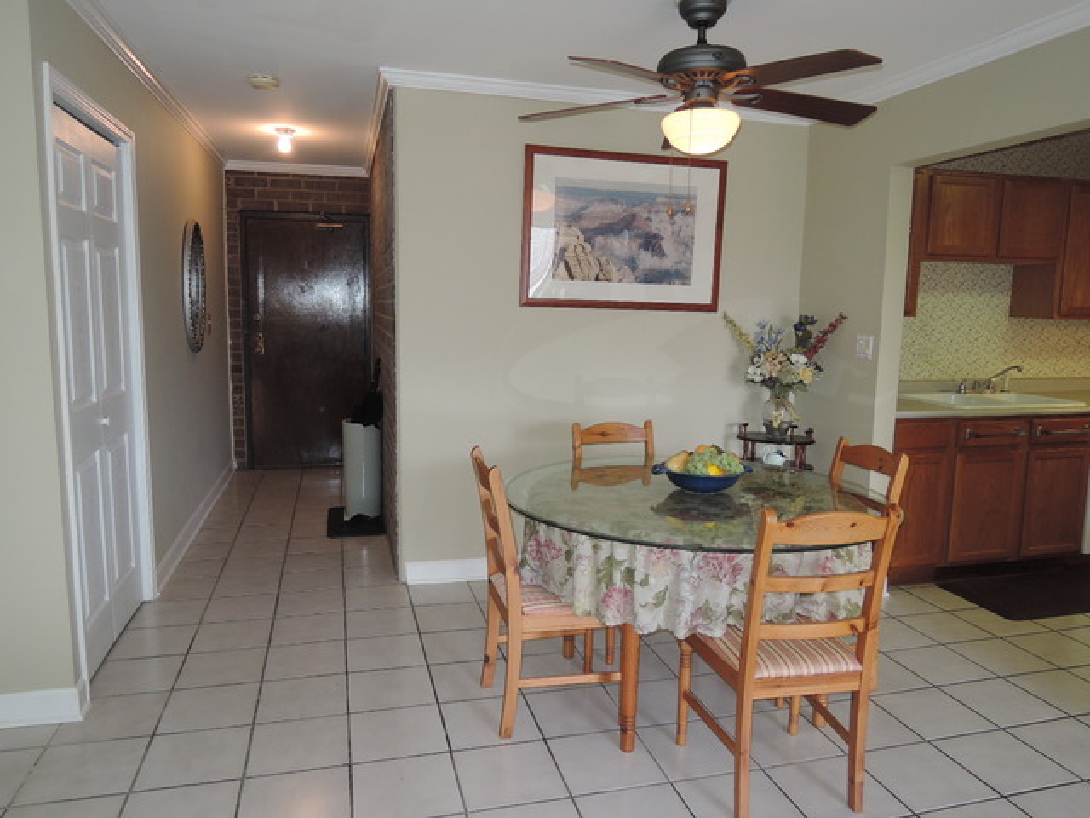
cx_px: 545
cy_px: 409
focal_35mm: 24
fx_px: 756
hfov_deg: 71.6
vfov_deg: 56.8
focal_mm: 5.1
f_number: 2.8
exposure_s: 1/30
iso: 200
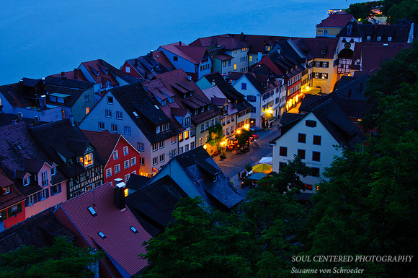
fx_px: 609
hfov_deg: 37.9
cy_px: 139
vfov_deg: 25.7
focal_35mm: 52
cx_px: 209
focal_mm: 35
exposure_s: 8
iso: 200
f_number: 16
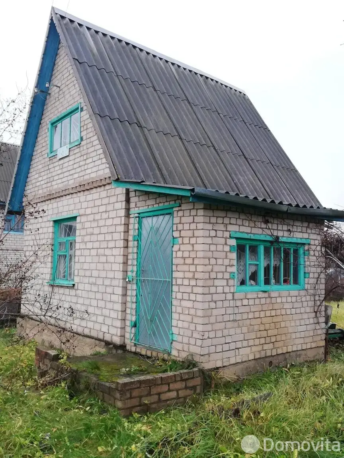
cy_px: 229
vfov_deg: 60.0
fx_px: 398
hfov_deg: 46.8
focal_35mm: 30
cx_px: 172
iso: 200
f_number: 2.2
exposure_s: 1/50
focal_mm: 3.81
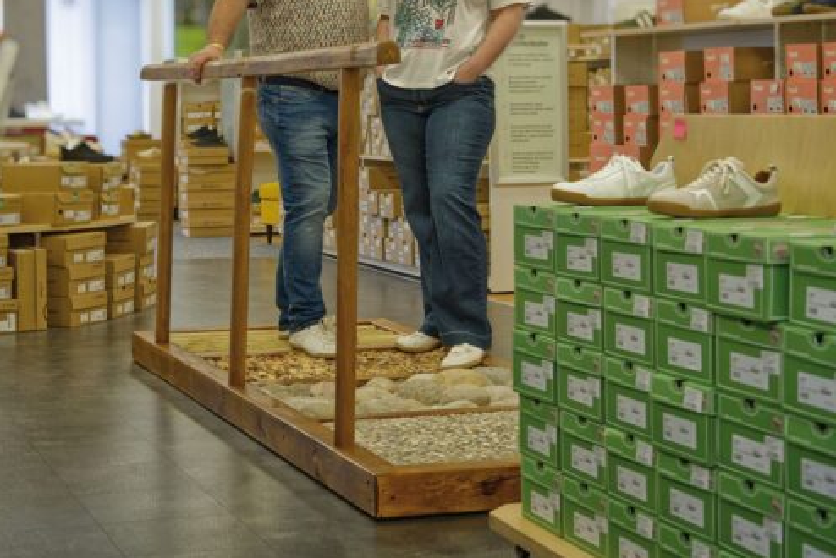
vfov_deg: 18.6
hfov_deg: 27.6
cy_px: 129
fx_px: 1696
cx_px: 323
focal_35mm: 73
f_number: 4
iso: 200
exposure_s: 1/50
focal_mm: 47
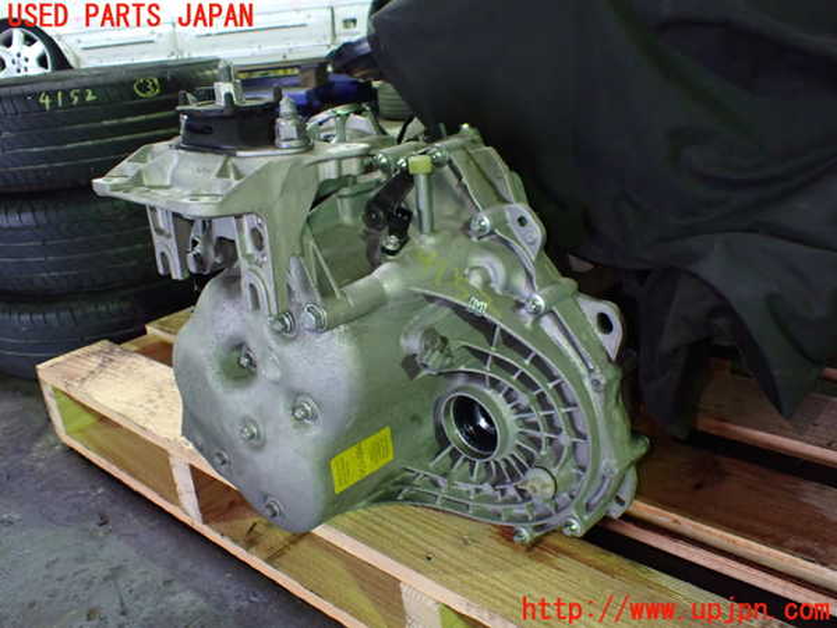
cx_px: 418
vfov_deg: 46.8
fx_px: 725
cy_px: 314
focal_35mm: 30
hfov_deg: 60.0
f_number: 2.3
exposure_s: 1/50
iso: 800
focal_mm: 5.4
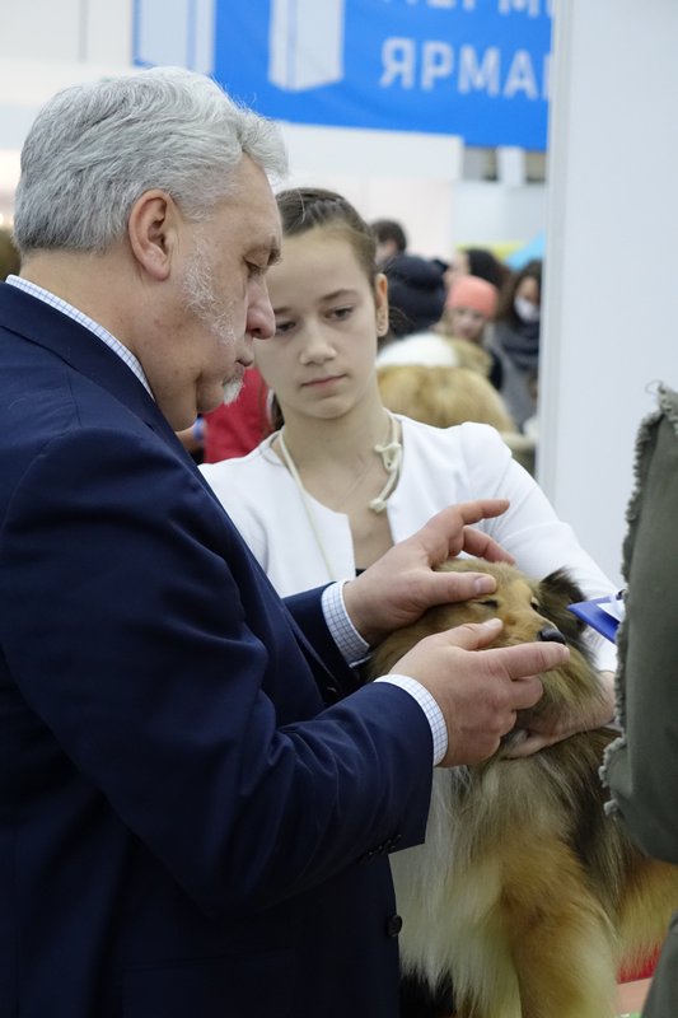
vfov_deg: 21.9
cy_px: 509
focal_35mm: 93
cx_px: 339
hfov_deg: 14.7
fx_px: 2628
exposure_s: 1/125
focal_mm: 34
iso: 2000
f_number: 2.8
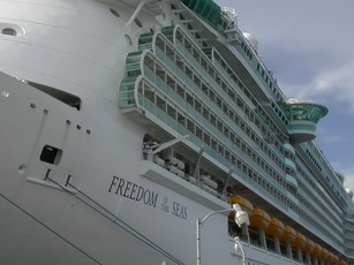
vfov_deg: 22.2
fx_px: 675
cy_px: 107
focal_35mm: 66
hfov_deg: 29.3
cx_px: 141
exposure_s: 1/517
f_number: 7.5
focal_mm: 7.85
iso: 100
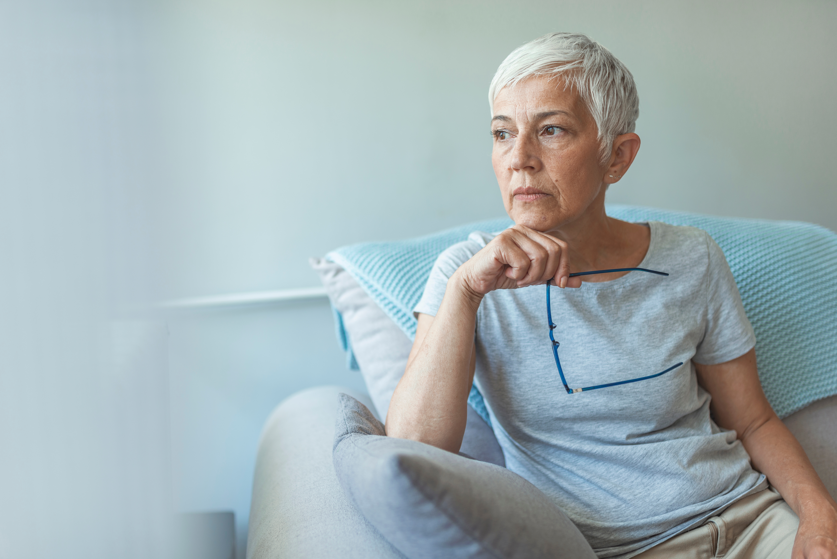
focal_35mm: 35
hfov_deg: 54.4
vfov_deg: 37.9
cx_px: 418
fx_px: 814
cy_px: 280
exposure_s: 1/200
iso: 125
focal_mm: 35
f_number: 1.8
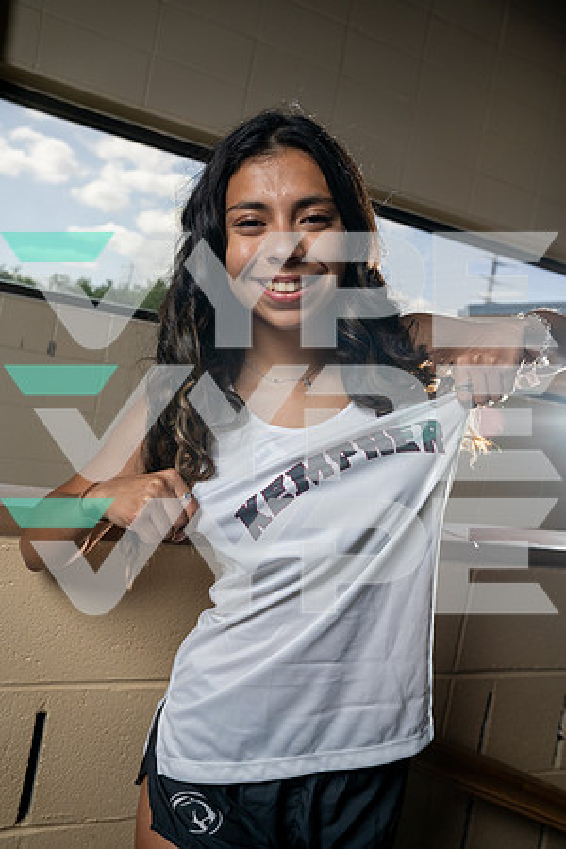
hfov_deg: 41.1
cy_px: 424
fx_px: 755
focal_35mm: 32
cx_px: 283
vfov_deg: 58.7
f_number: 6.3
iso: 400
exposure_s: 1/250
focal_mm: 32
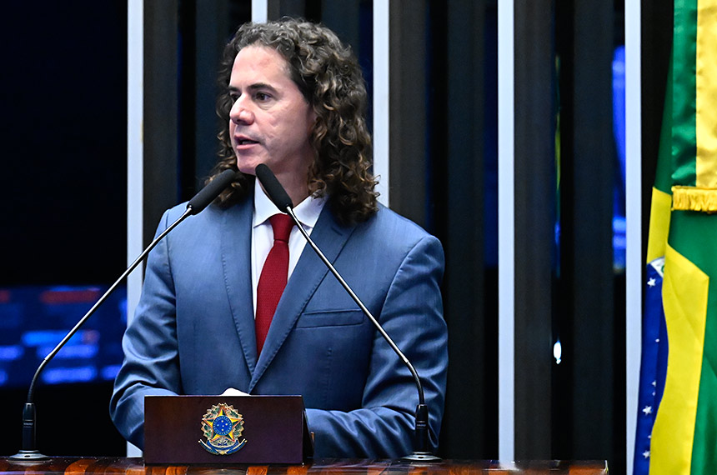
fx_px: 3717
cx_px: 358
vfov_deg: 7.3
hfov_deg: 11.0
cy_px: 238
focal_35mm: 187
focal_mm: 125
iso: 6400
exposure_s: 1/100
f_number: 5
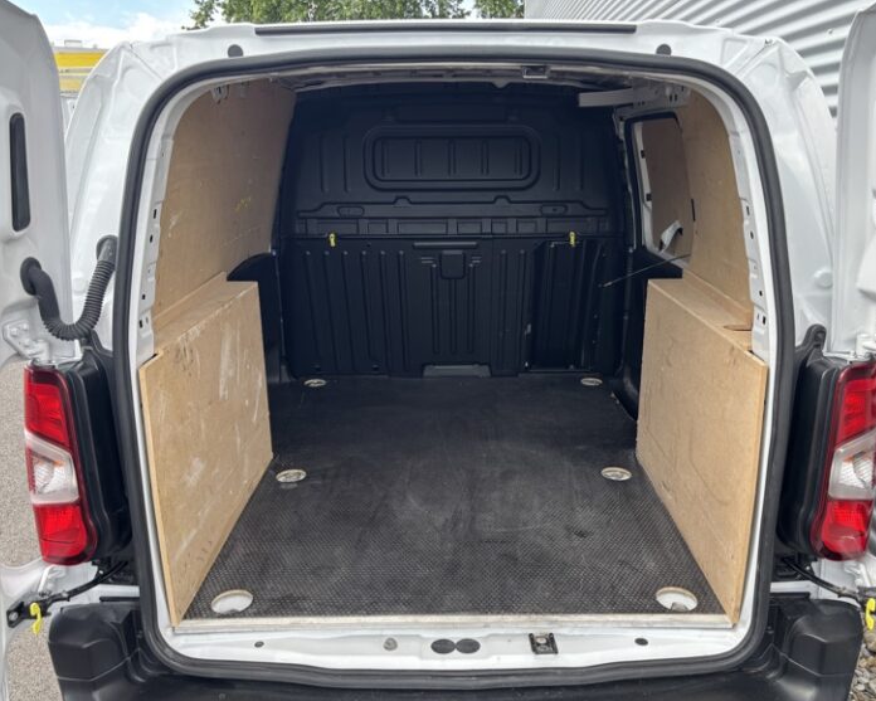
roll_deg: +0.2
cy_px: 360
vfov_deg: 51.5
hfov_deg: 62.2
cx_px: 462
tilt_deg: -16.7
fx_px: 726
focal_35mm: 28
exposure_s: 1/321
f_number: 1.6
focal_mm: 5.96
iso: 50
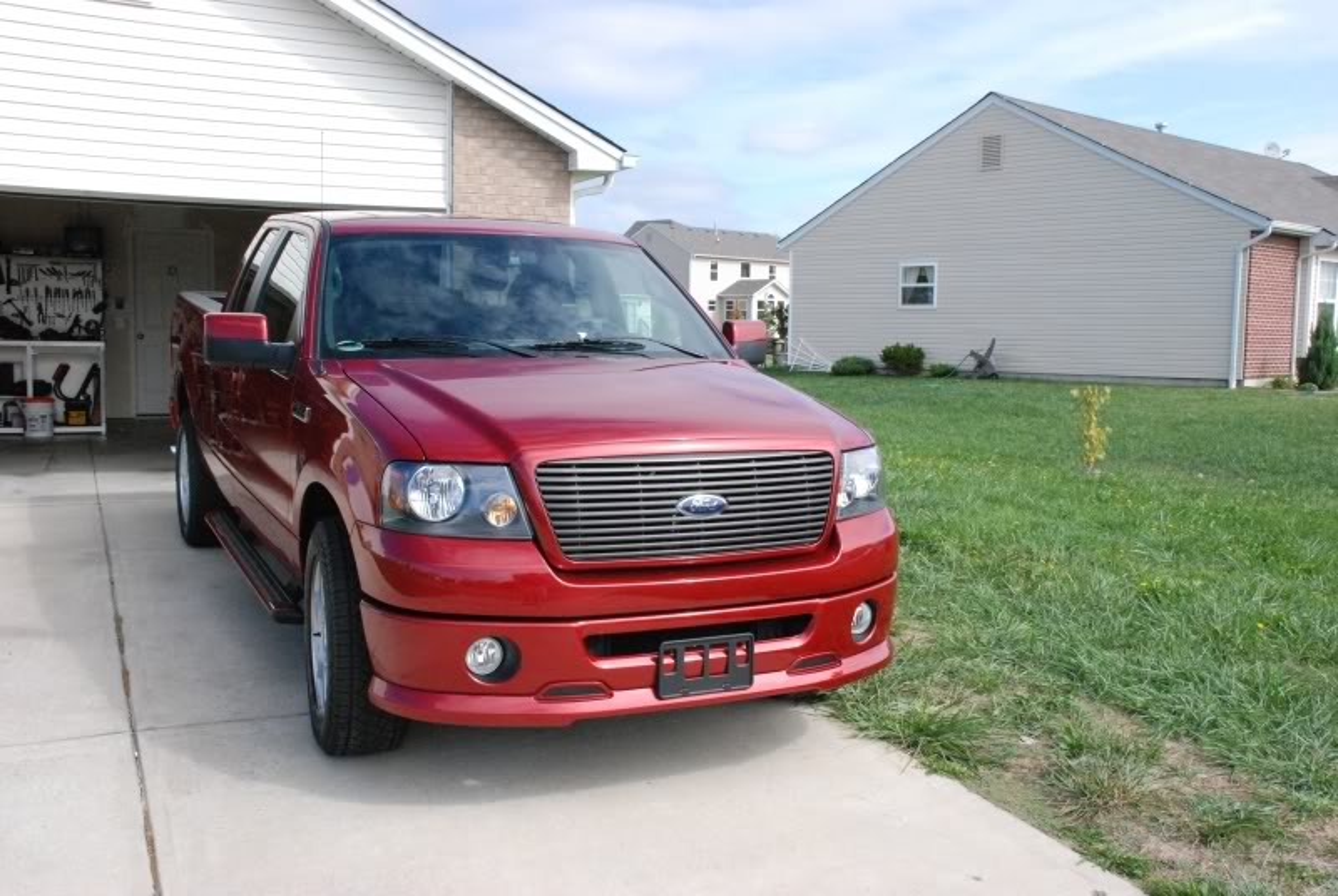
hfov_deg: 53.1
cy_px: 448
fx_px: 1340
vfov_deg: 37.0
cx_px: 669
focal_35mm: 36
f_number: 14
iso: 1600
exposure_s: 1/800
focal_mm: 24
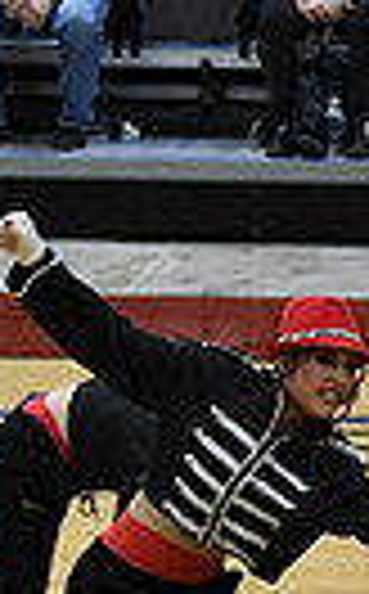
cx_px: 1179
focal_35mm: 472
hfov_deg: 2.7
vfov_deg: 4.4
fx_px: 7628
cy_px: 655
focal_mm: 70
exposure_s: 1/400
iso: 3200
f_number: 3.5
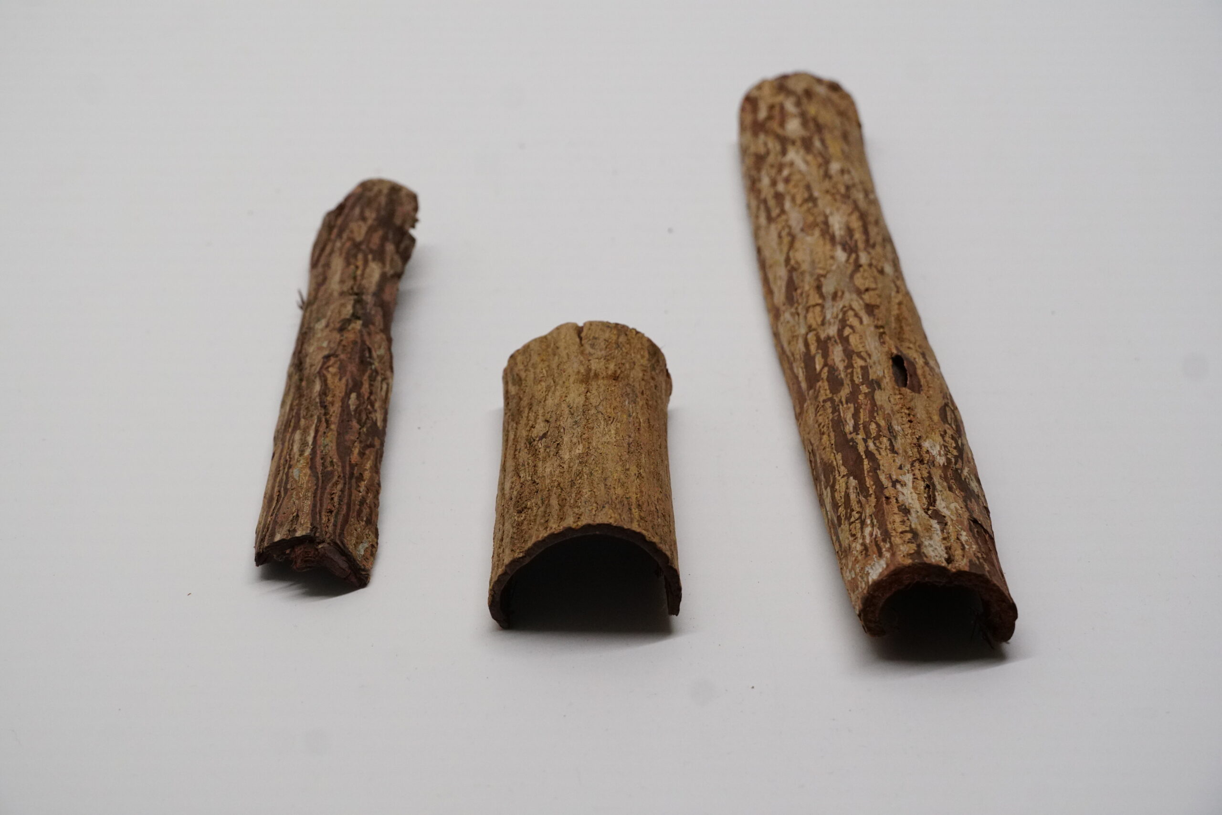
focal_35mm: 66
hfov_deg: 30.5
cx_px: 611
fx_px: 2240
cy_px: 408
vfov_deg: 20.6
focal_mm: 44
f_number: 6.7
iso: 2000
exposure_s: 1/500
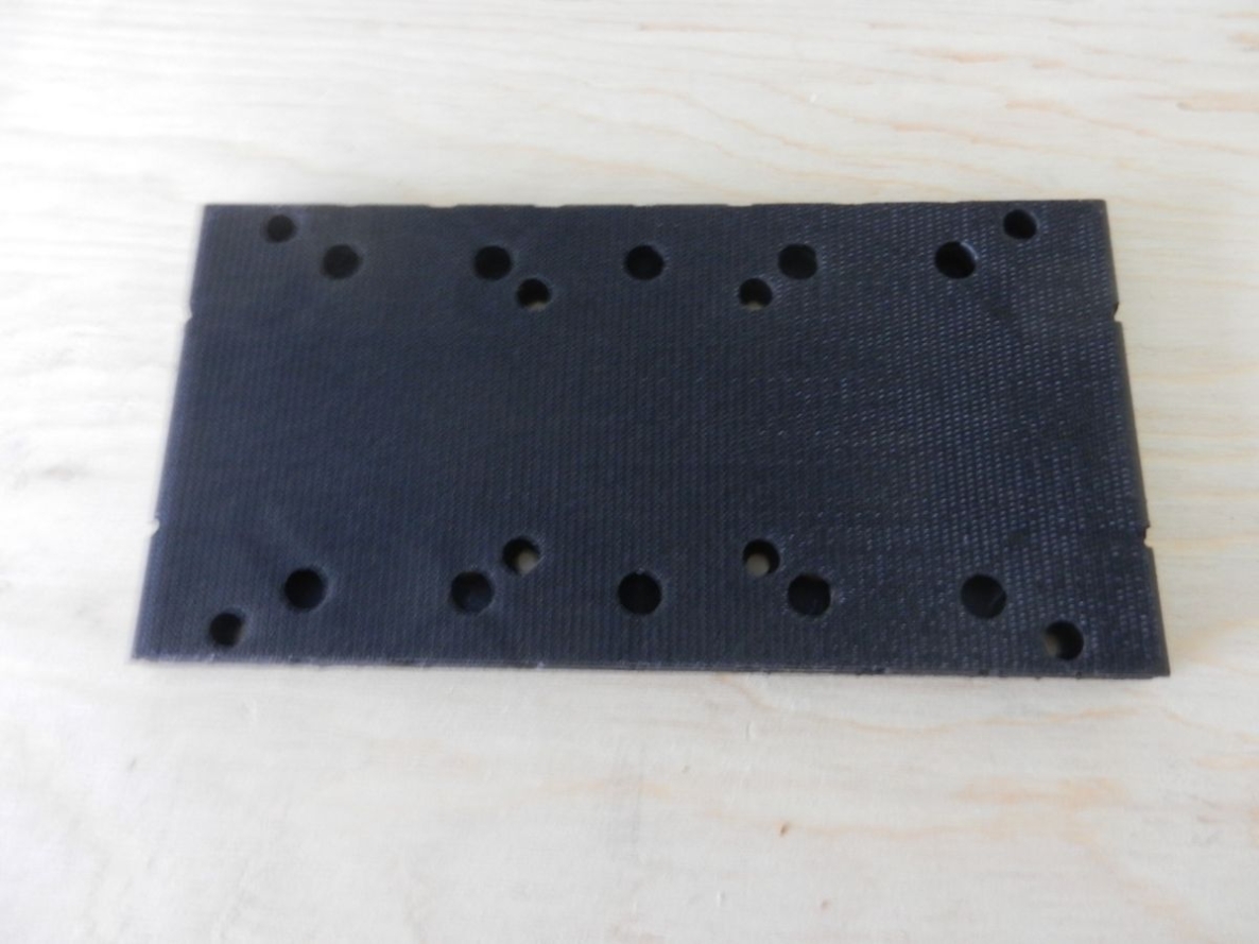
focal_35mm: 25
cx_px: 630
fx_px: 909
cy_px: 472
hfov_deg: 69.4
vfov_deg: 54.9
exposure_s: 1/1.6
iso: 400
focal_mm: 4.5
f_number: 3.5
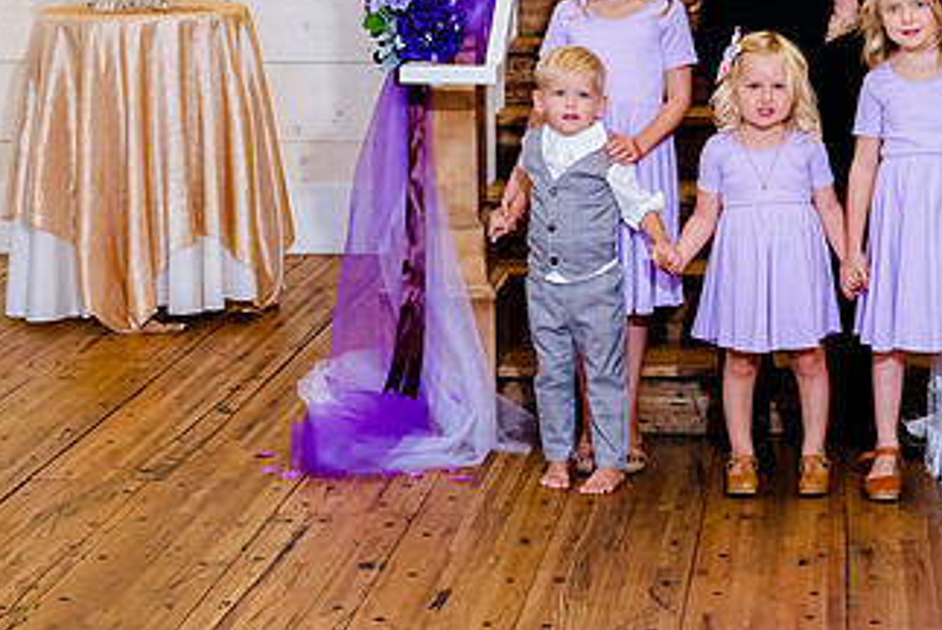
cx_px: 828
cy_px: 101
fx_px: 2724
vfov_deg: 13.1
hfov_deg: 19.3
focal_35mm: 104
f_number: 6.3
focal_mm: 58
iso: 2500
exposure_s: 1/200
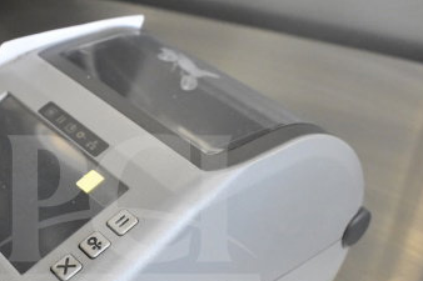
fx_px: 668
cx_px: 119
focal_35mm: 57
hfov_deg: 34.6
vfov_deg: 23.4
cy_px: 234
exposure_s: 1/160
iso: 6400
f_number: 6.3
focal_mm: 21
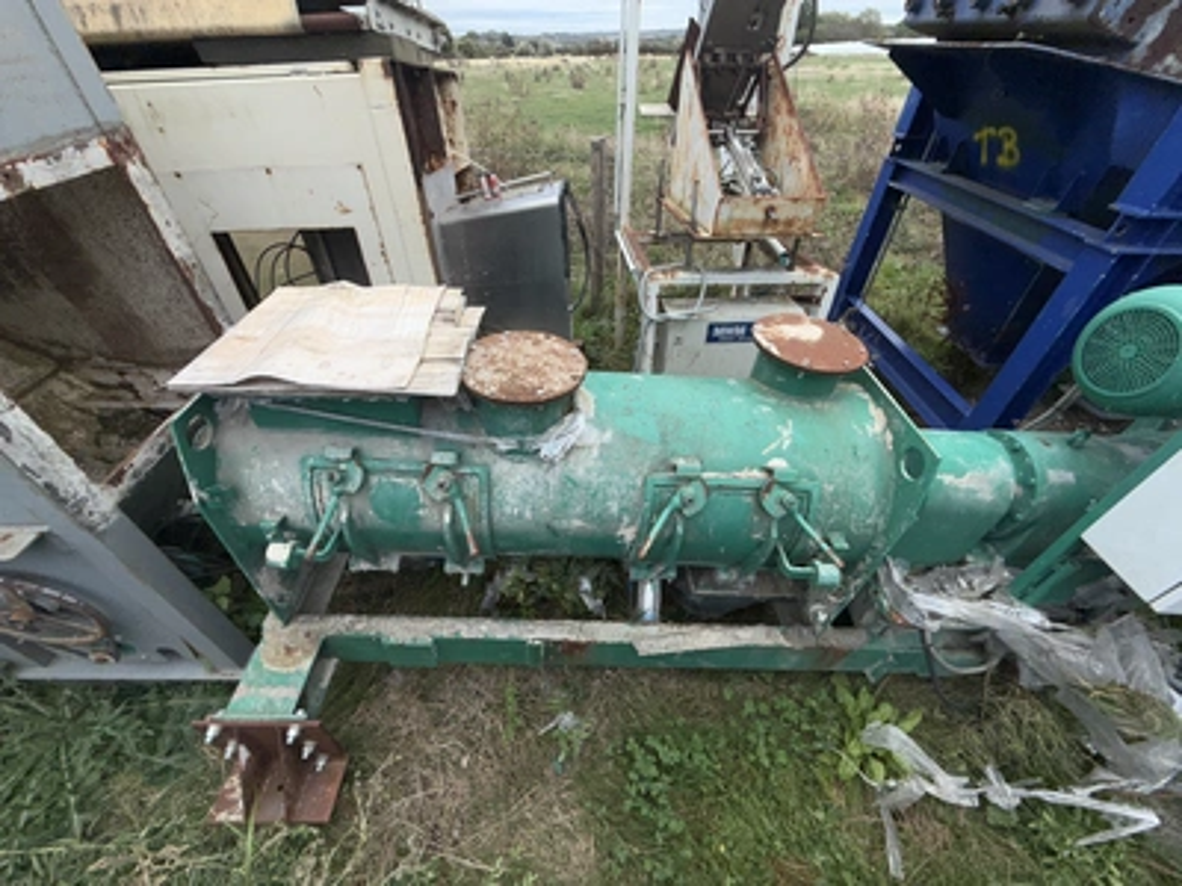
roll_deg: +1.3
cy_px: 443
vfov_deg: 85.7
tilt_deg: -40.3
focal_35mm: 14
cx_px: 591
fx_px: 478
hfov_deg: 102.1
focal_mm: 2.22
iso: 16
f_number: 2.2
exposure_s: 1/159
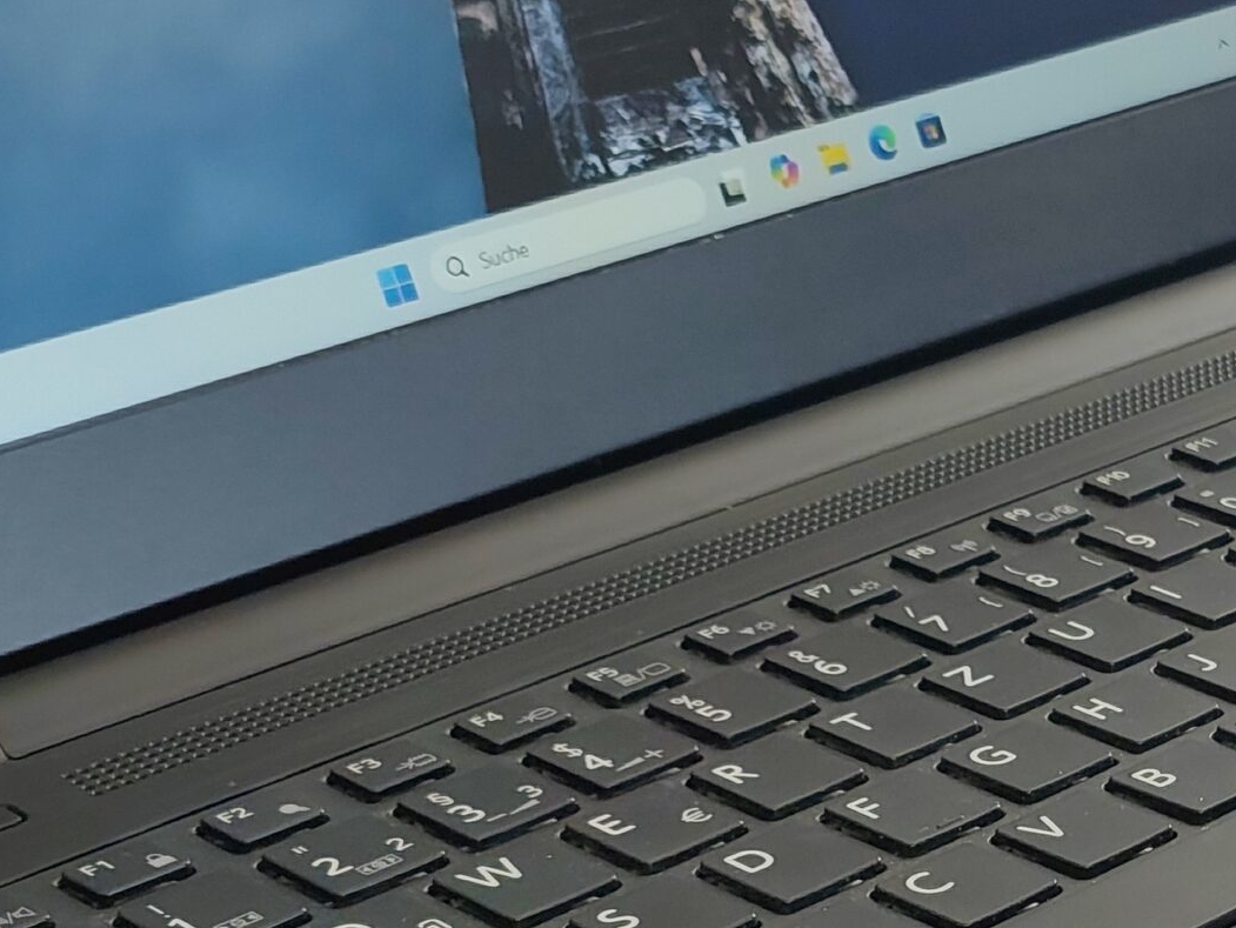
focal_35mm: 112
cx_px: 1291
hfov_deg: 17.1
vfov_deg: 13.2
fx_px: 4000
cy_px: 768
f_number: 1.7
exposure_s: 1/100
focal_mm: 6.07
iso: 160
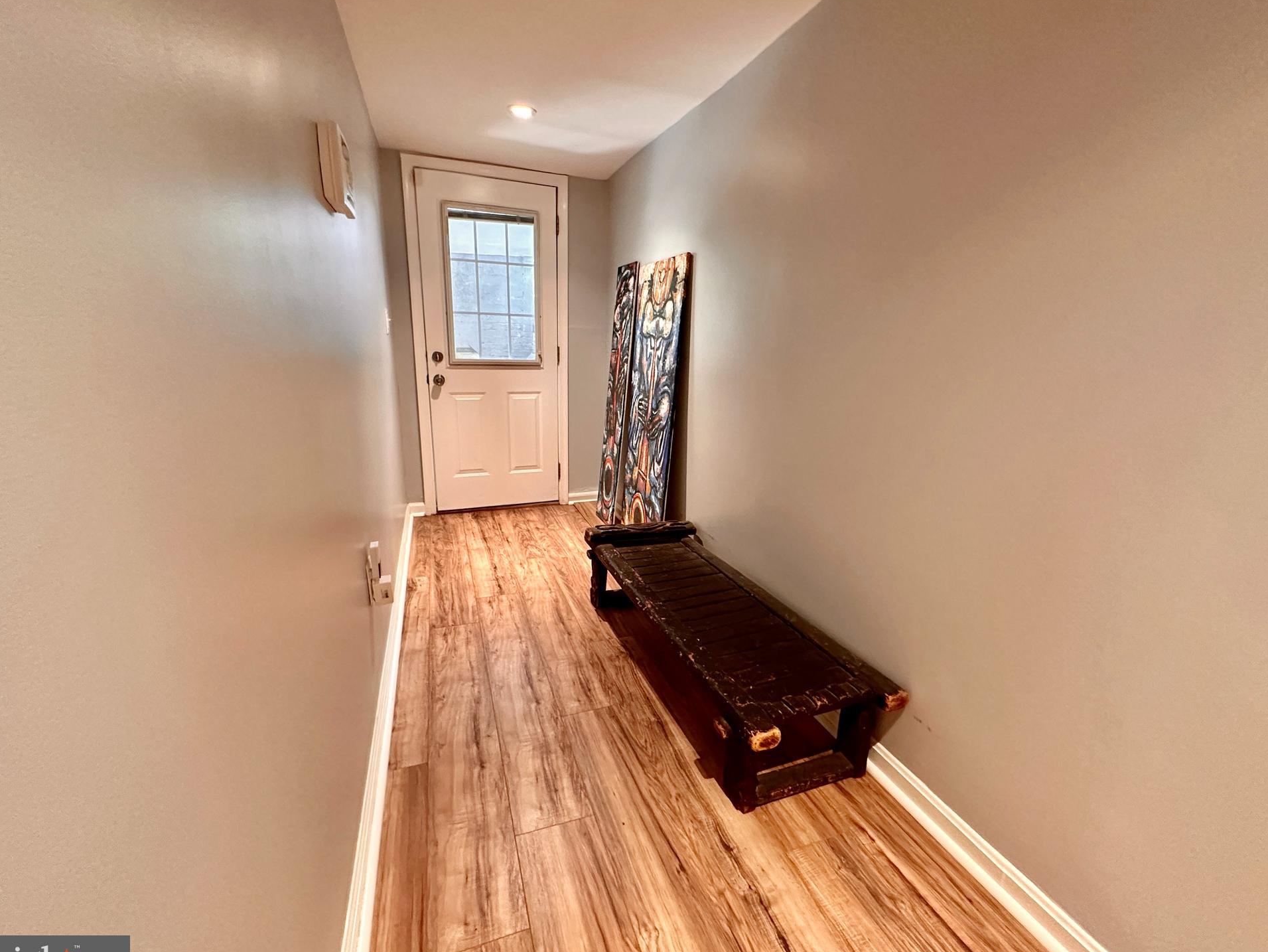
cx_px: 644
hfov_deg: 98.2
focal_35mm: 15
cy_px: 480
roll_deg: -1.7
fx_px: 550
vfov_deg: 81.8
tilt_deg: -15.1
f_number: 2.2
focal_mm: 2.22
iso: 800
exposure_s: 1/60
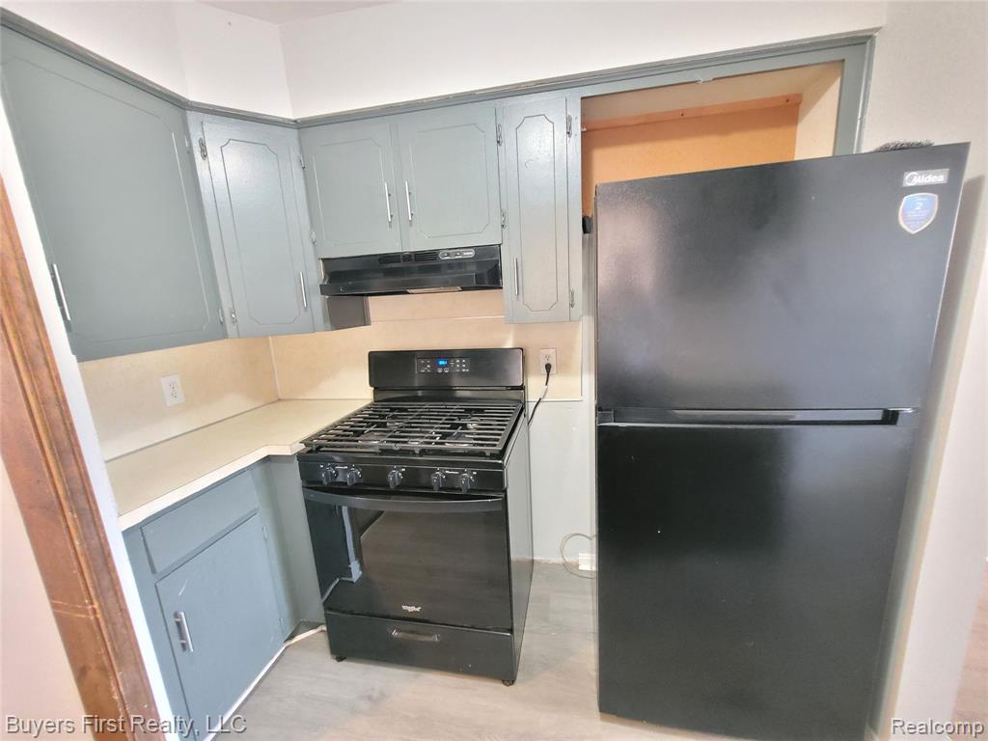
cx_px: 494
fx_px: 371
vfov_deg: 89.9
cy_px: 370
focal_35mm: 13
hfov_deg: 106.2
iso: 1250
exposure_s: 1/24
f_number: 2.2
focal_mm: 1.74
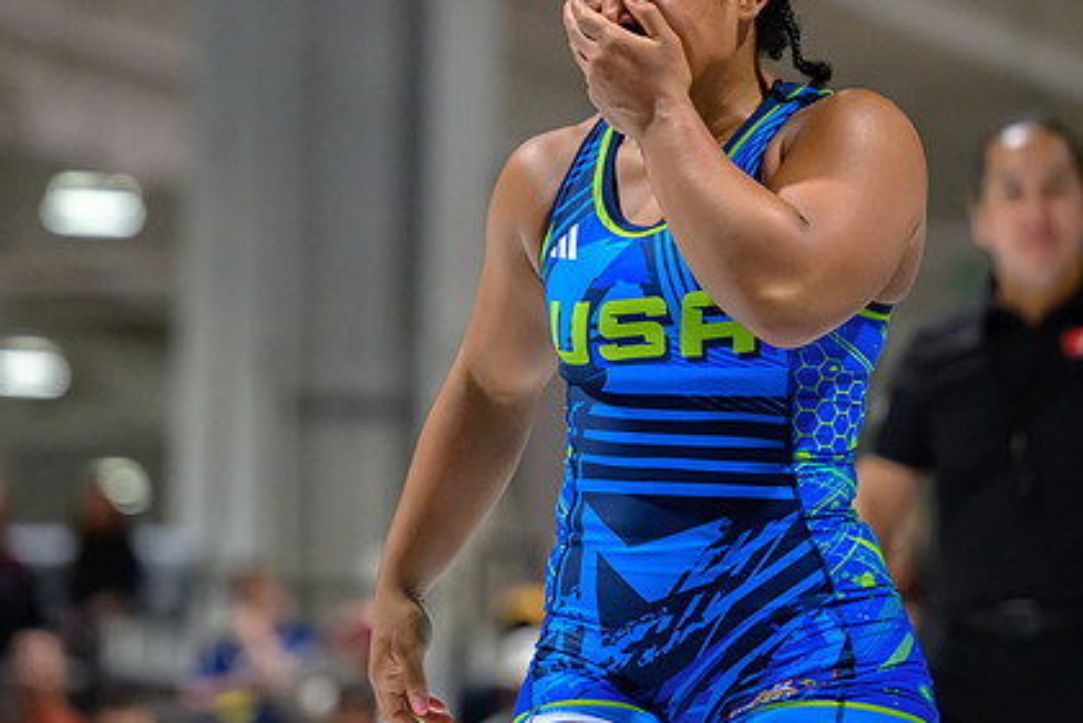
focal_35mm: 238
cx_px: 557
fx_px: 7162
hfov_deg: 8.6
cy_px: 225
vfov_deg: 5.8
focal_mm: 145
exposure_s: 1/640
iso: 8000
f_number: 2.8
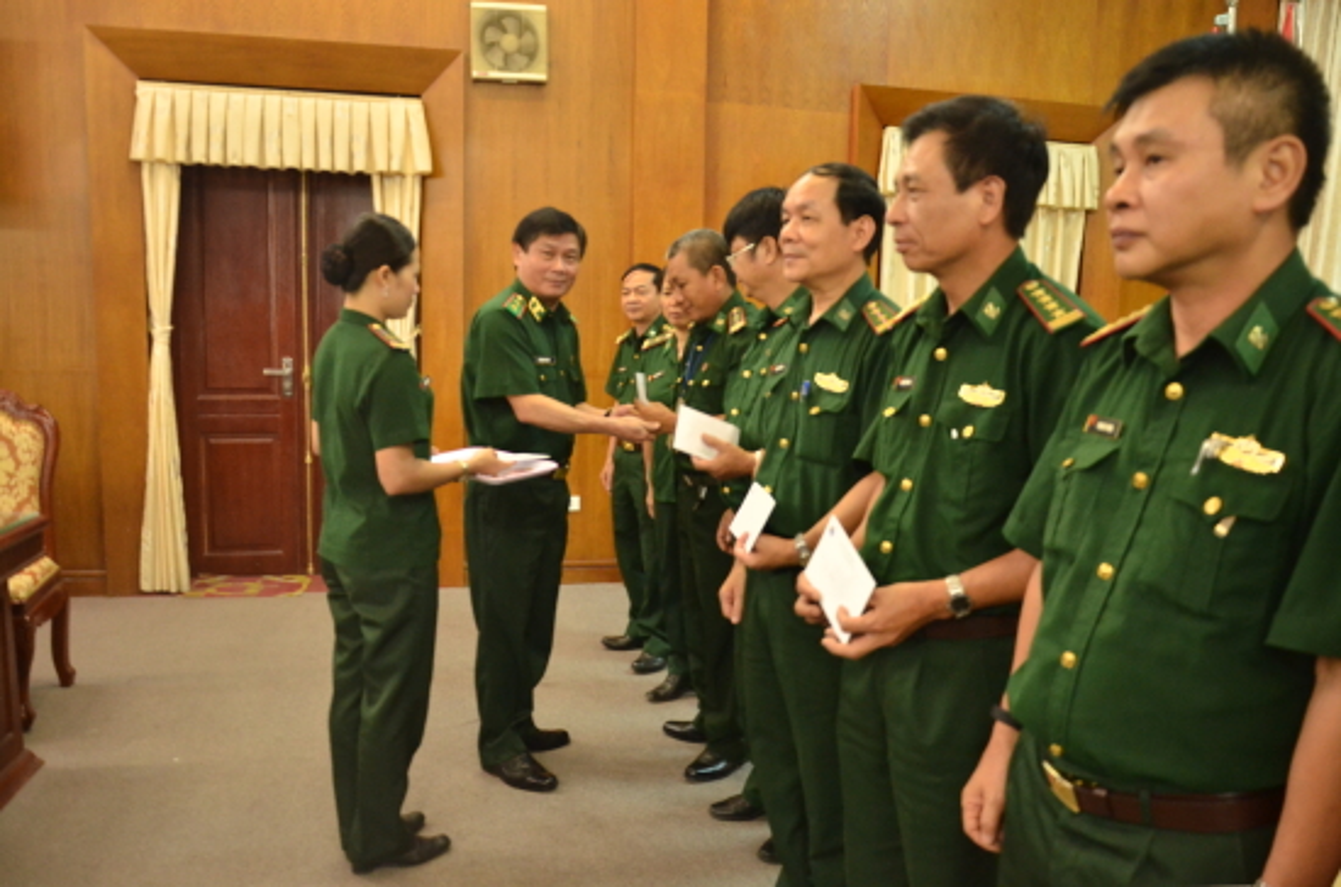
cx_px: 670
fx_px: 1003
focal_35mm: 27
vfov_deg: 47.7
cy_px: 444
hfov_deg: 67.5
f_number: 3.5
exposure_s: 1/50
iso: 1100
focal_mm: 18
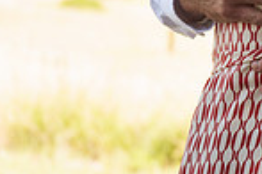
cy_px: -131
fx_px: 2460
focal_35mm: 338
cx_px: 483
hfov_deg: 6.0
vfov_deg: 4.0
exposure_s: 1/800
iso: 1250
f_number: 6.3
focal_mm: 86
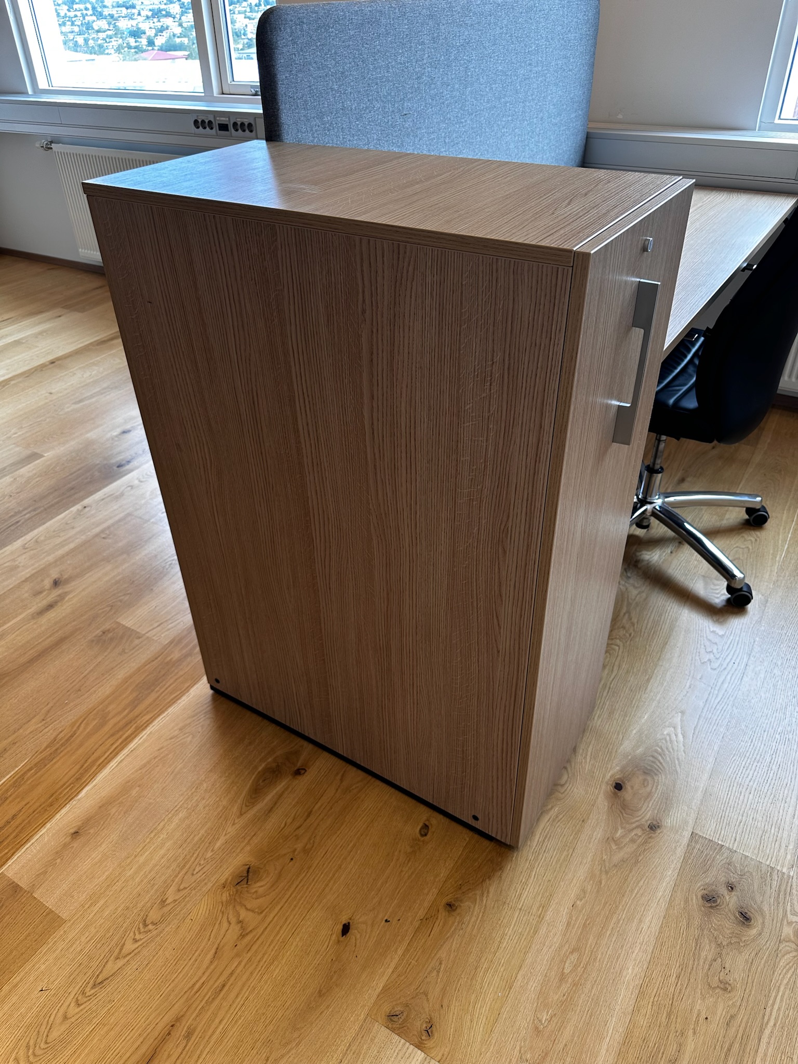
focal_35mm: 24
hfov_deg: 56.8
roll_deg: +1.2
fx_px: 738
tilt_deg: -35.7
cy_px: 532
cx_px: 399
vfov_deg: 71.6
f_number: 1.78
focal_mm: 6.86
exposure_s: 1/100
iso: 64
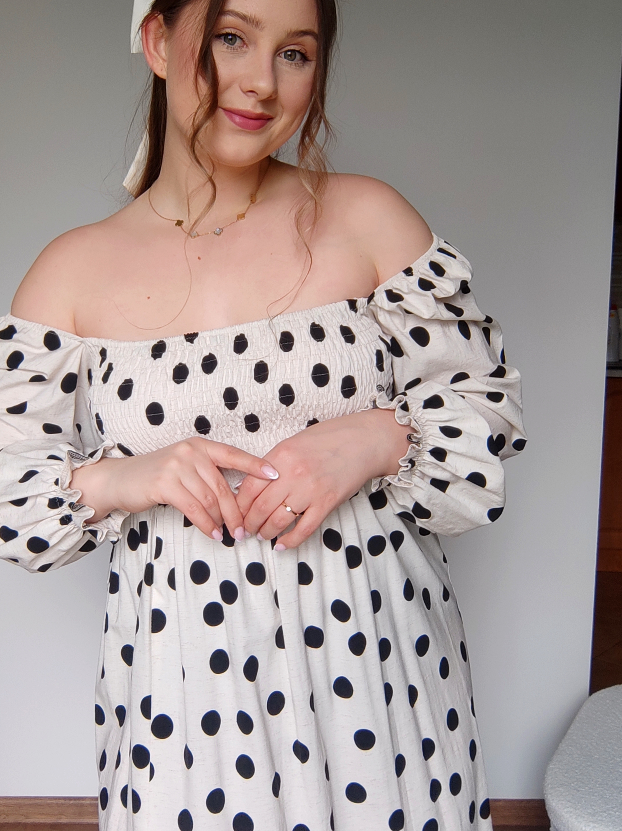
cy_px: 390
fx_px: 984
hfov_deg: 34.9
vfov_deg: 45.8
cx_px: 227
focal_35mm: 41
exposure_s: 1/168
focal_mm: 3.14
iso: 100
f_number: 2.2
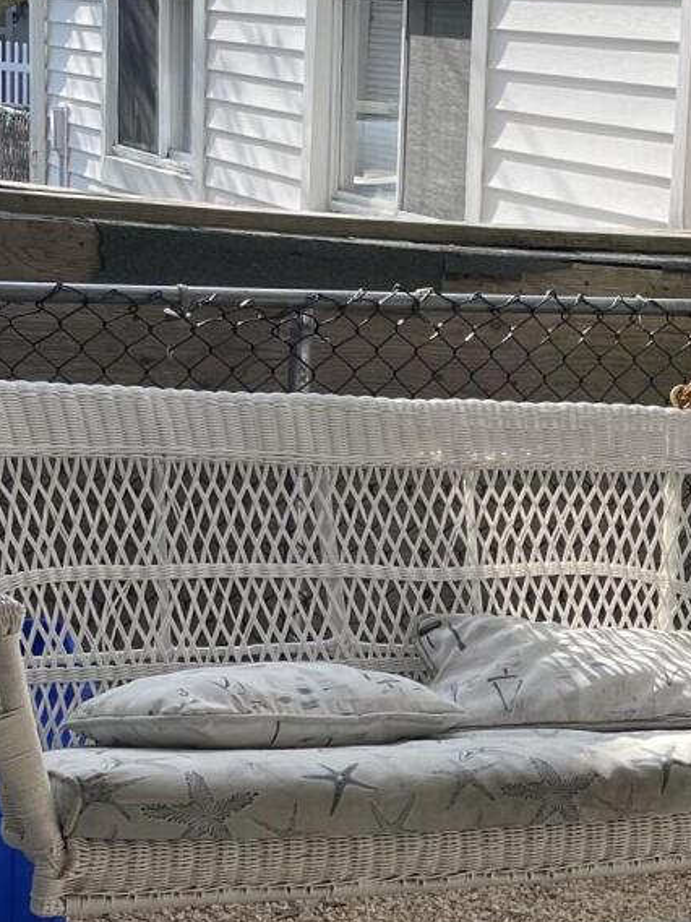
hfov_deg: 16.4
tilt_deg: -12.5
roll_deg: -4.1
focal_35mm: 88
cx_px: 719
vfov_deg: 22.0
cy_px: 695
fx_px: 2342
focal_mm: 5.1
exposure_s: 1/1976
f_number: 1.6
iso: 32
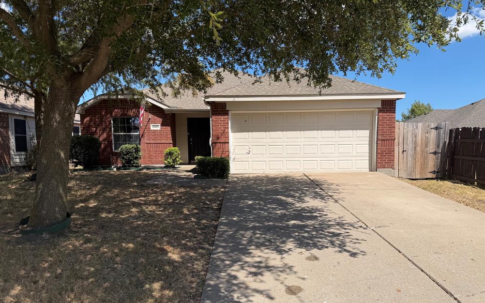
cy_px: 176
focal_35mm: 26
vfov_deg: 47.4
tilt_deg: -3.1
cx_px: 244
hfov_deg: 70.4
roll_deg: +1.4
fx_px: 344
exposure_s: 1/4405
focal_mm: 6.76
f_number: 1.78
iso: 80
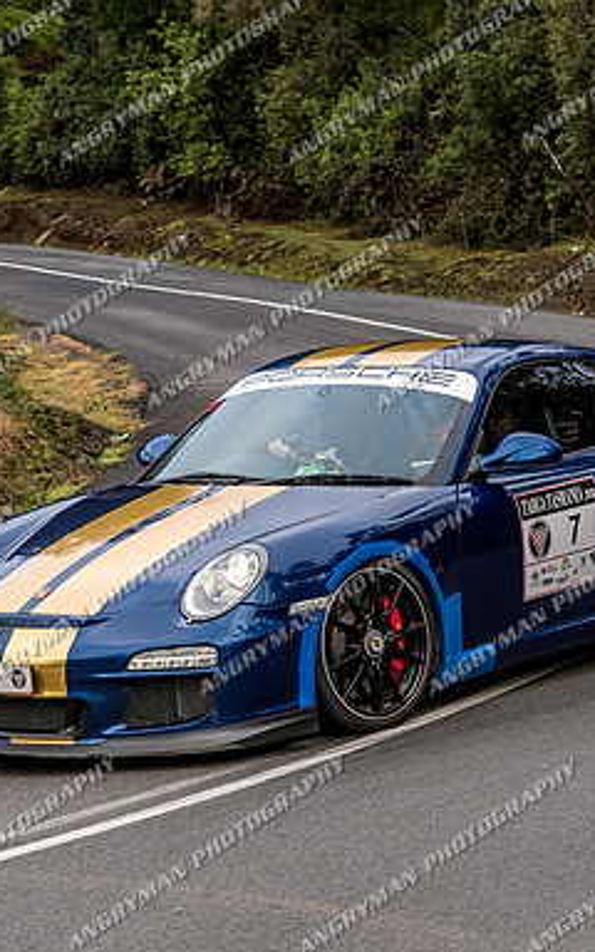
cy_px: 639
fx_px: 3606
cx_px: 270
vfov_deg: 15.0
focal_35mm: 139
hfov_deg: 9.4
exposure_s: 1/1600
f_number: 4
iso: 800
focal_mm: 45
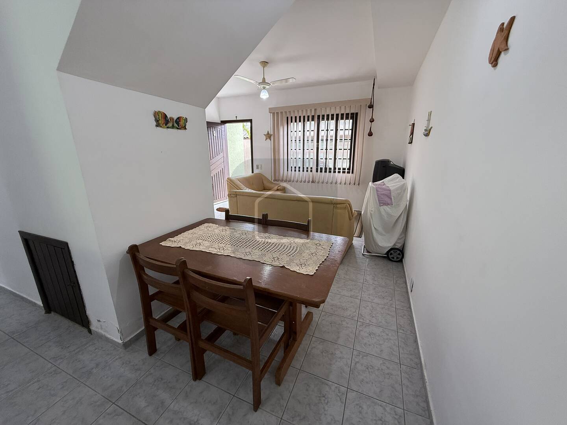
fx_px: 229
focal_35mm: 14
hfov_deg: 102.1
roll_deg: +0.0
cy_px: 212
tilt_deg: -14.6
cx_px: 284
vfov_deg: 85.7
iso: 160
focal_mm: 2.22
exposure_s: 1/99
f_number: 2.2
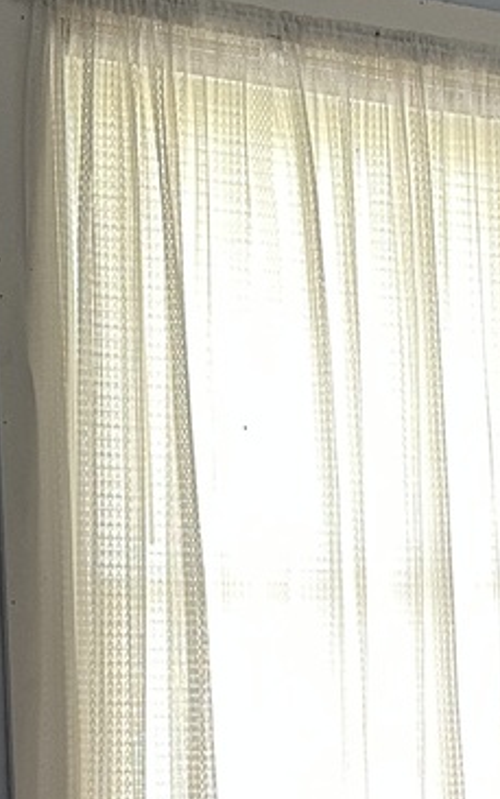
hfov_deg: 12.4
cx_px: 786
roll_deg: +0.5
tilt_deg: -3.6
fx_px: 2179
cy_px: 768
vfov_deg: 20.2
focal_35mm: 100
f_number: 1.78
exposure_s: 1/93
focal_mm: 6.86
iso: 250
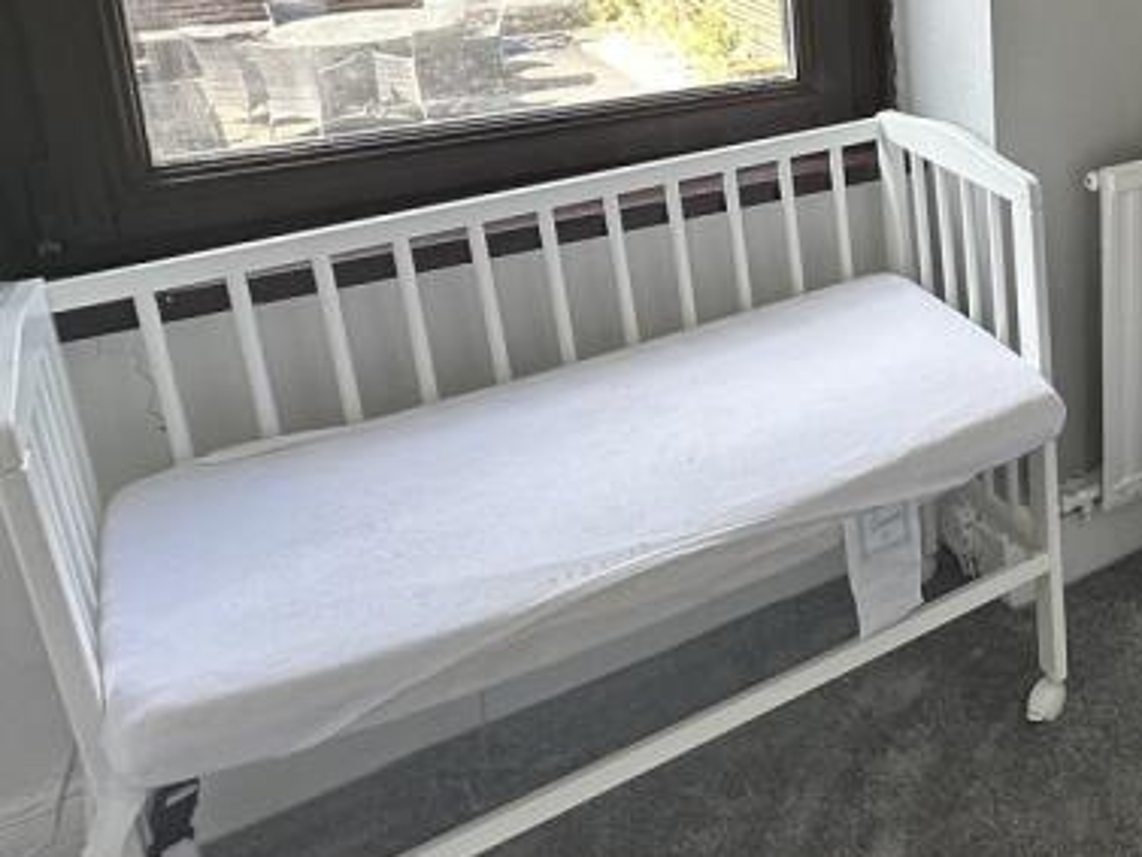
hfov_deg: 37.5
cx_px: 1357
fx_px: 1254
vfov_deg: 35.3
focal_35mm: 38
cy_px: 70
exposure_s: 1/99
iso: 80
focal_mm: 2.22
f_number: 2.2
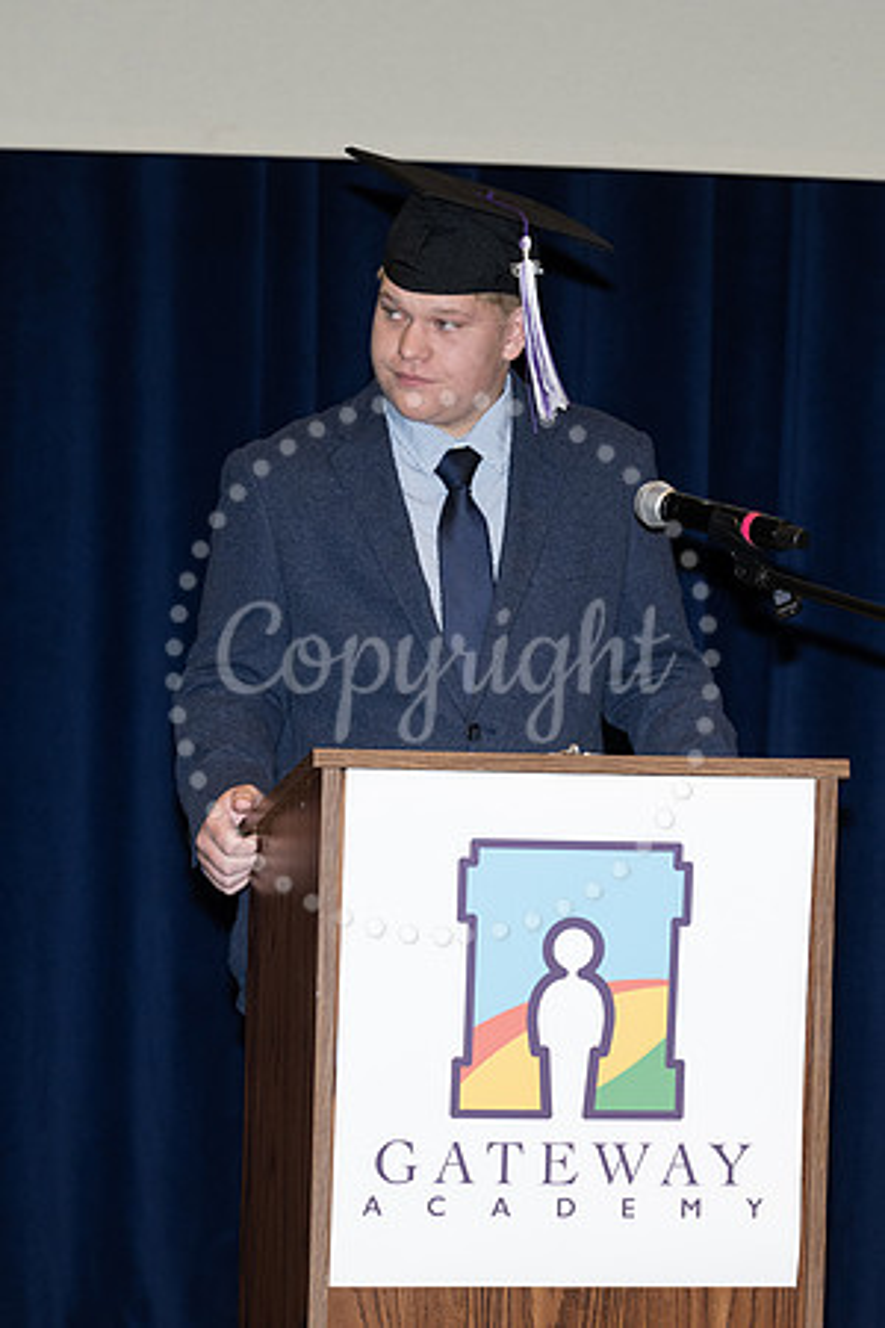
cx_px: 612
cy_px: 626
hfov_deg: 7.2
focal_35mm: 190
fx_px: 7013
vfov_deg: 10.8
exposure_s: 1/125
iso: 1000
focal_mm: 120
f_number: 5
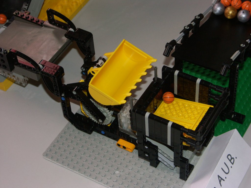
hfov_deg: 21.5
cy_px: 94
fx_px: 660
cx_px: 126
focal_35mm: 91
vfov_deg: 16.2
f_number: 3.5
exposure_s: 1/80
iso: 200
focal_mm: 23.34
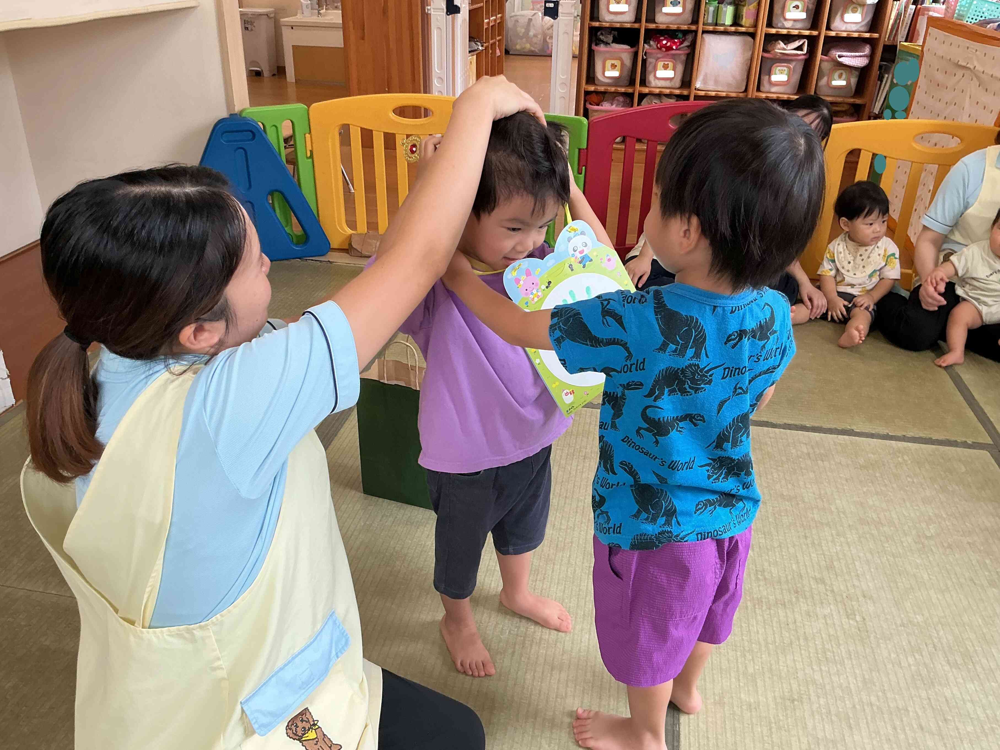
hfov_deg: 61.7
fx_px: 838
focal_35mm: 29
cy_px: 375
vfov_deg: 48.2
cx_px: 500
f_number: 1.8
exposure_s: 1/120
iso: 64
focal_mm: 3
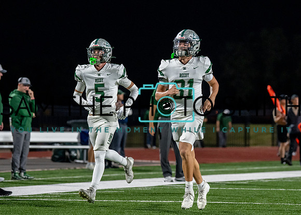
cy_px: 98
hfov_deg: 10.5
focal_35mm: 191
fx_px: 1630
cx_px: 139
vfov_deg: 7.5
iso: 3200
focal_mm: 125
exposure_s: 1/1000
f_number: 2.8
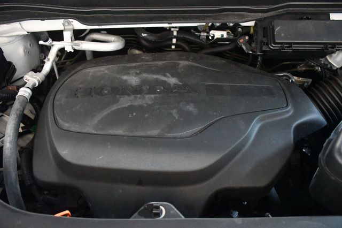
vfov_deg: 43.6
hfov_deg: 62.0
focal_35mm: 30
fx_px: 285
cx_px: 171
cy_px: 114
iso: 12800
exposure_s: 1/50
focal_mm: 20
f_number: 3.5
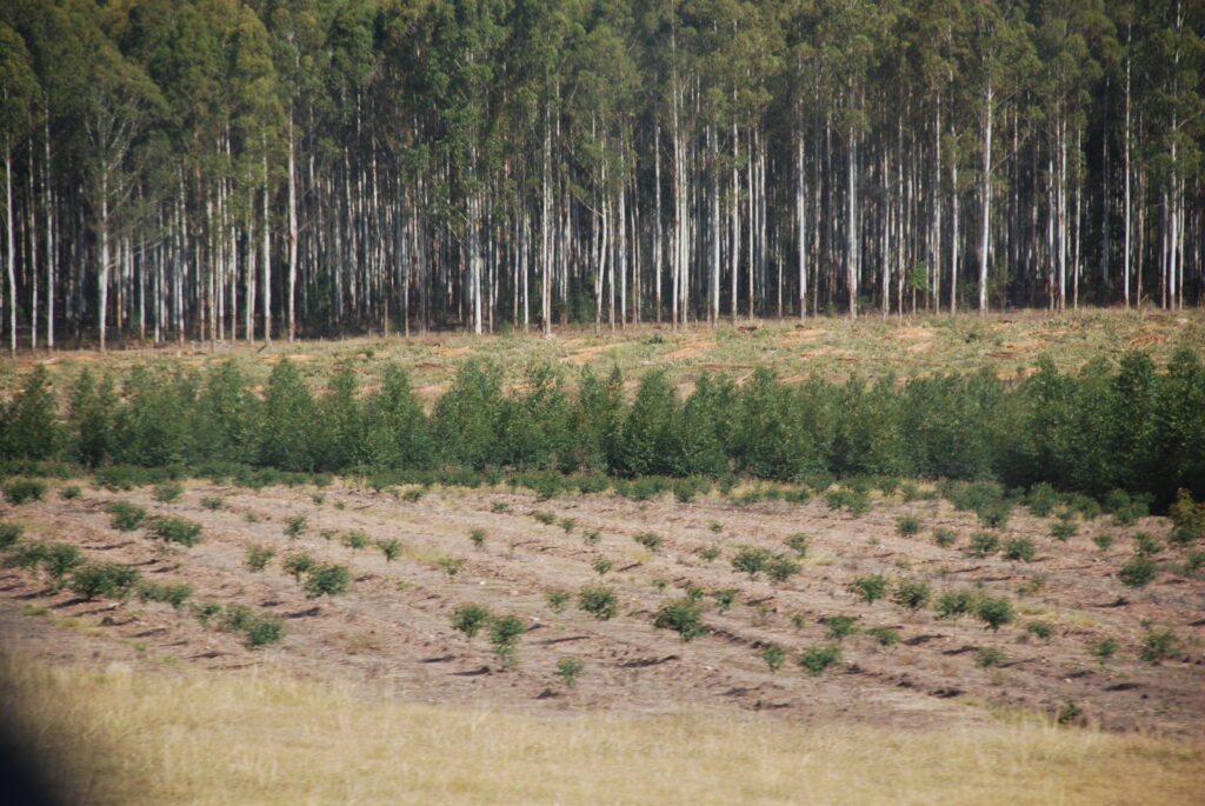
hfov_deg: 10.1
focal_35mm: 202
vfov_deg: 6.8
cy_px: 403
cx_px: 602
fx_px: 6785
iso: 200
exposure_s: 1/500
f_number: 5.6
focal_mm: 135
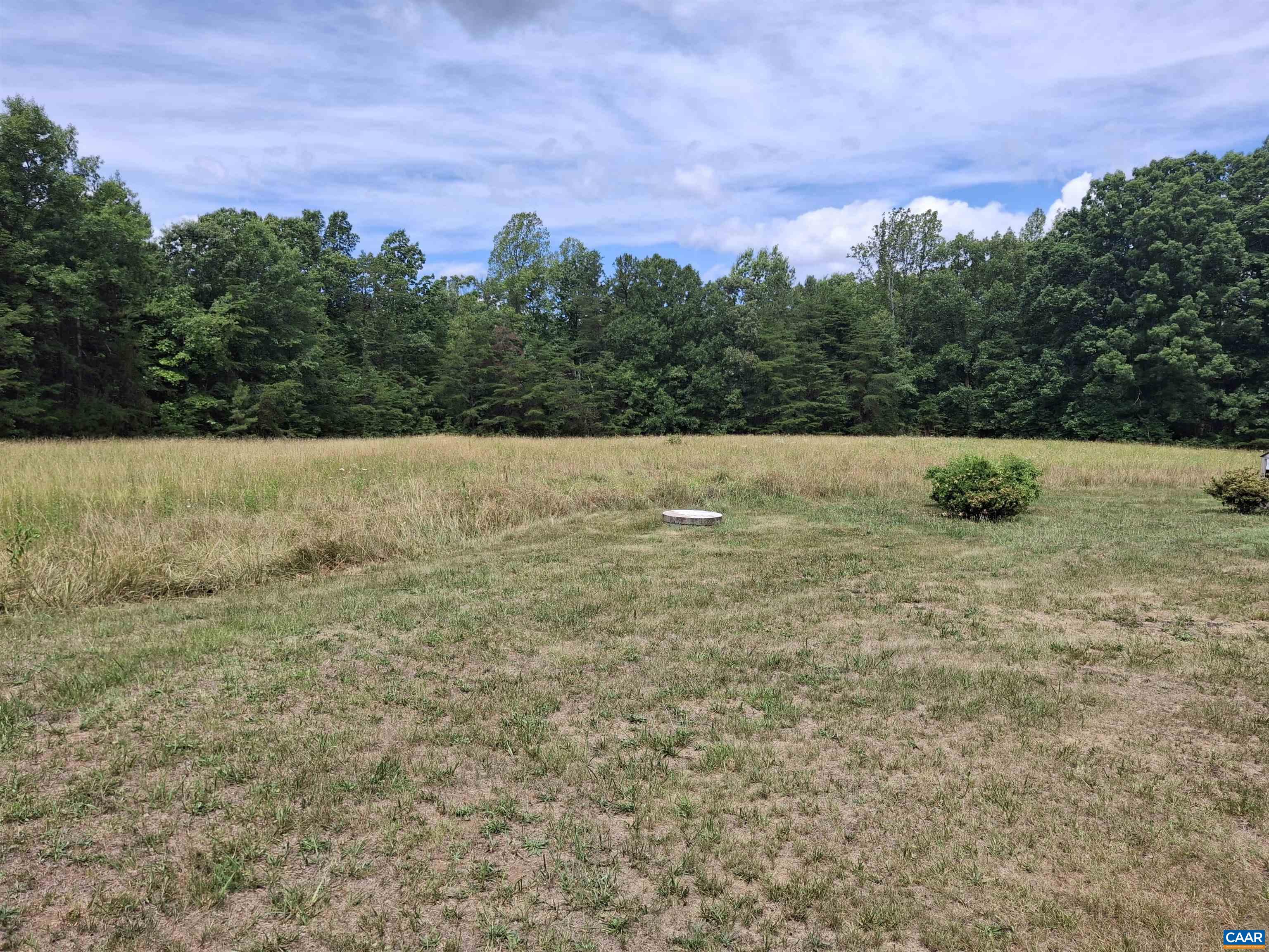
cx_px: 634
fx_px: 916
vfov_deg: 54.9
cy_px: 476
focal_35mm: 25
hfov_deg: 69.4
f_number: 1.8
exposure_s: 1/1280
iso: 25
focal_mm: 4.69
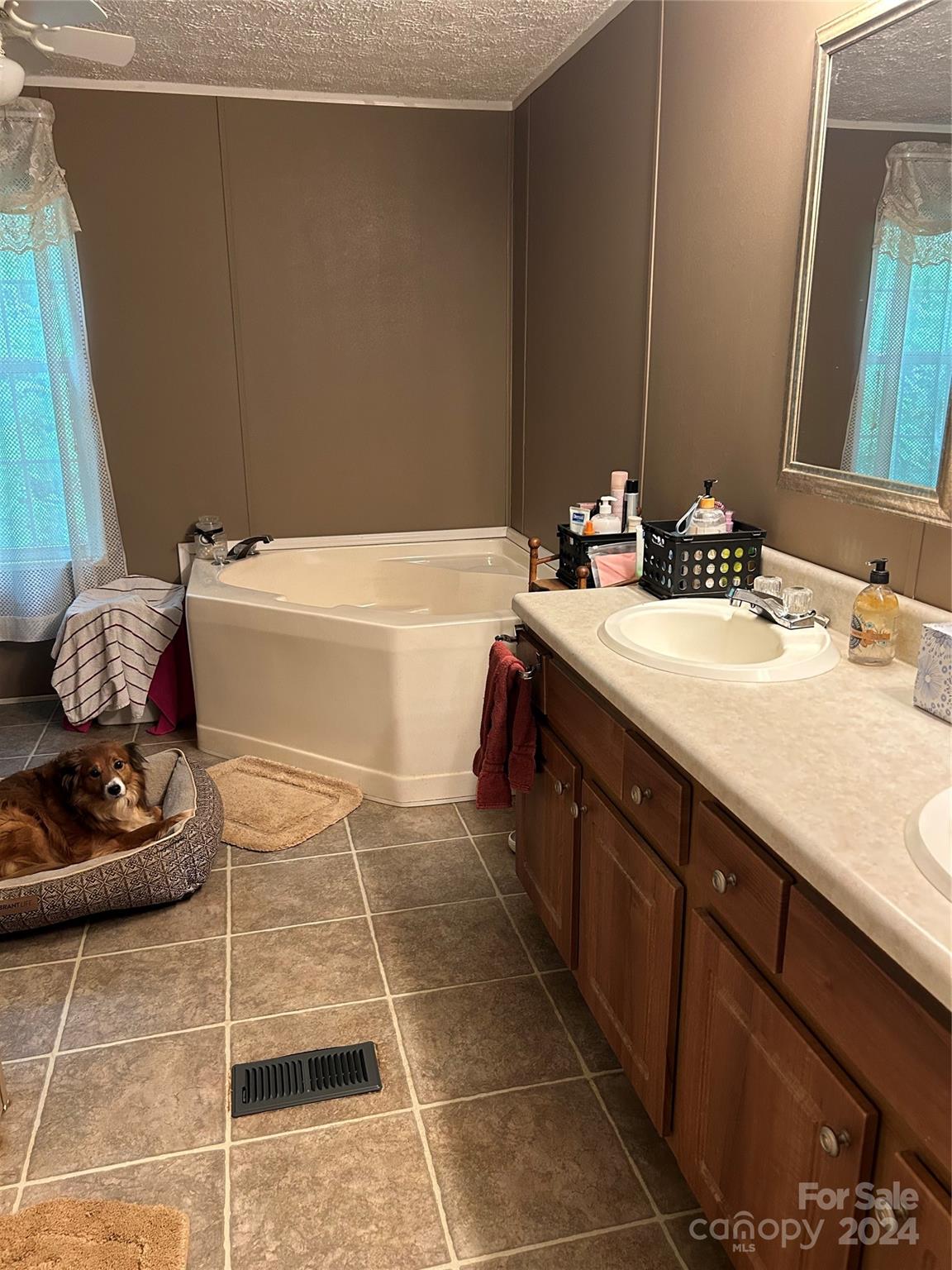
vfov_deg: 67.3
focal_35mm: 26
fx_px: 953
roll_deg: +0.5
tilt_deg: -16.4
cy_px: 635
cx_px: 476
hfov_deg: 53.1
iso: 320
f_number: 1.5
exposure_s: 1/60
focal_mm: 5.7
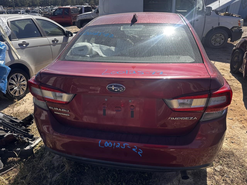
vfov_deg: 56.8
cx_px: 124
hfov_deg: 71.6
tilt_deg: -26.8
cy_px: 92
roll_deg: +0.1
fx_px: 171
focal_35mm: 24
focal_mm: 6.86
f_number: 1.78
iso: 80
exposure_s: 1/3058
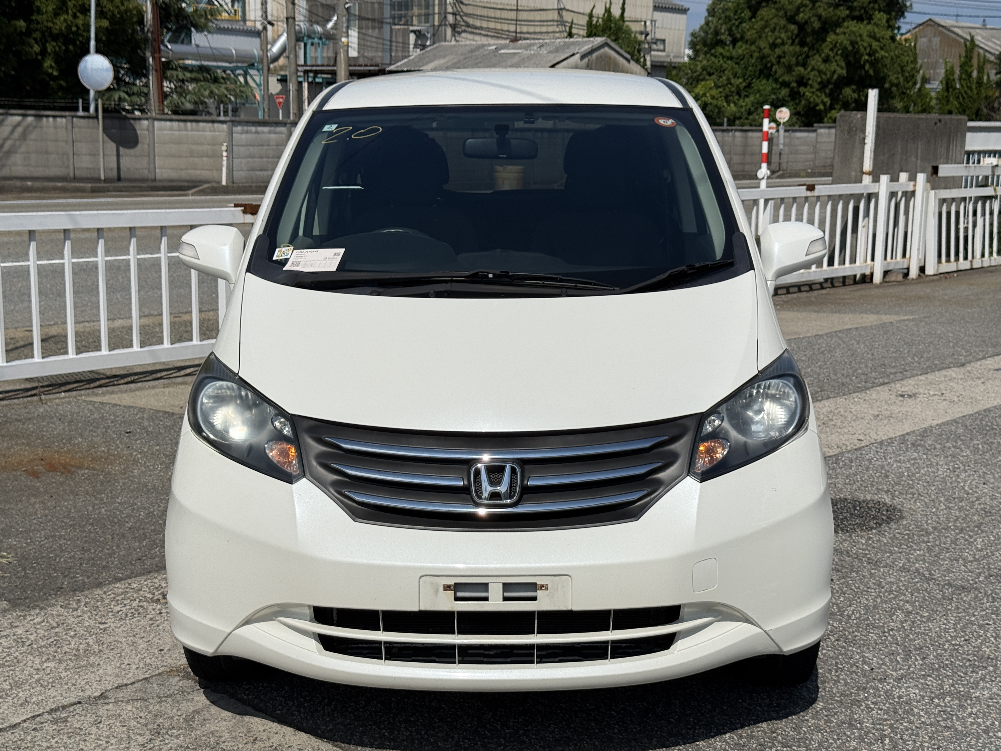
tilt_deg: -10.2
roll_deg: -1.1
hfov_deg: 39.7
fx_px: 1388
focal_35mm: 48
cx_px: 500
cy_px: 376
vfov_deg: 30.3
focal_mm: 6.76
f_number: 1.78
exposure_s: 1/13333
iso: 50
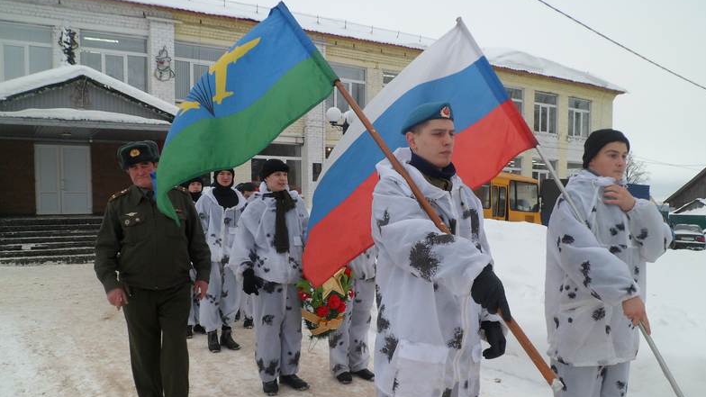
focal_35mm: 30
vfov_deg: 38.6
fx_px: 562
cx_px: 359
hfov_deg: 64.3
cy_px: 259
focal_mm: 4.9
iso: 80
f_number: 3.3
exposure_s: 1/125
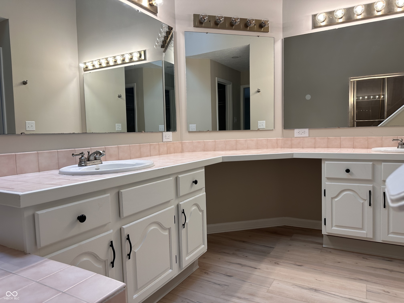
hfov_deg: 71.6
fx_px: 280
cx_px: 202
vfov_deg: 56.8
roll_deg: +0.8
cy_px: 152
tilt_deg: -5.7
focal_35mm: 24
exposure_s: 1/120
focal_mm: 6.86
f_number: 1.78
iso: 100
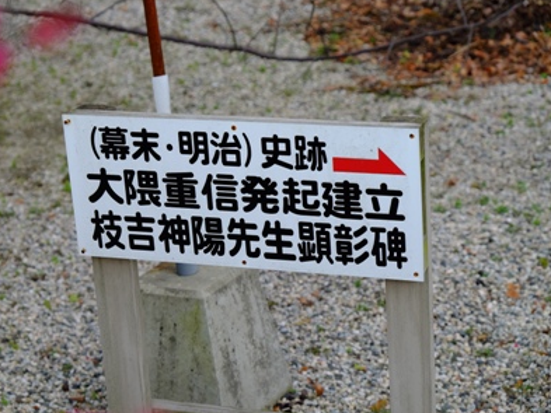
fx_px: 1449
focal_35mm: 91
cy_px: 206
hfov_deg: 21.5
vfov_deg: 16.2
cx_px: 240
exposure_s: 1/160
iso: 400
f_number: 5
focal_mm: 55
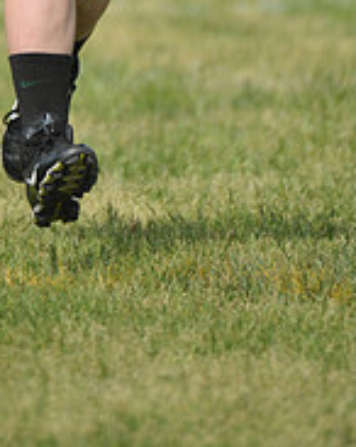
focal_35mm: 1189
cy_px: -203
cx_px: 49
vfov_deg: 1.6
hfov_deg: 1.3
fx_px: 15686
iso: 640
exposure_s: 1/3200
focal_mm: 400
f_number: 4
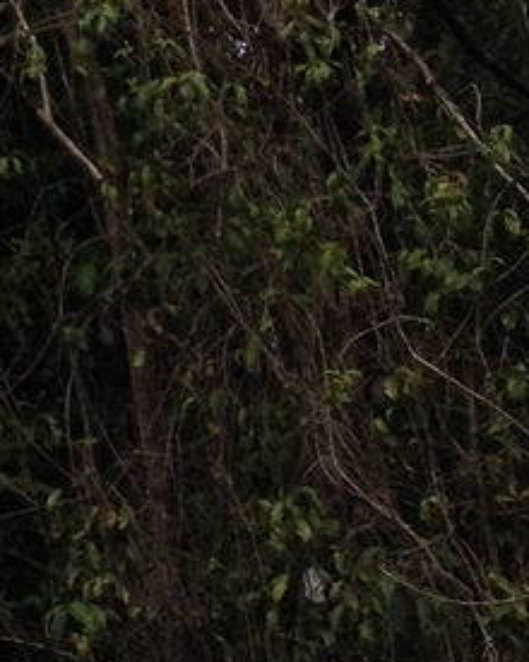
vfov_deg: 8.6
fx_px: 3895
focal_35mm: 199
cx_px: -890
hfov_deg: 7.1
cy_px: -1076
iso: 50
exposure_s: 1/1346
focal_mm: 4.28
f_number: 2.4
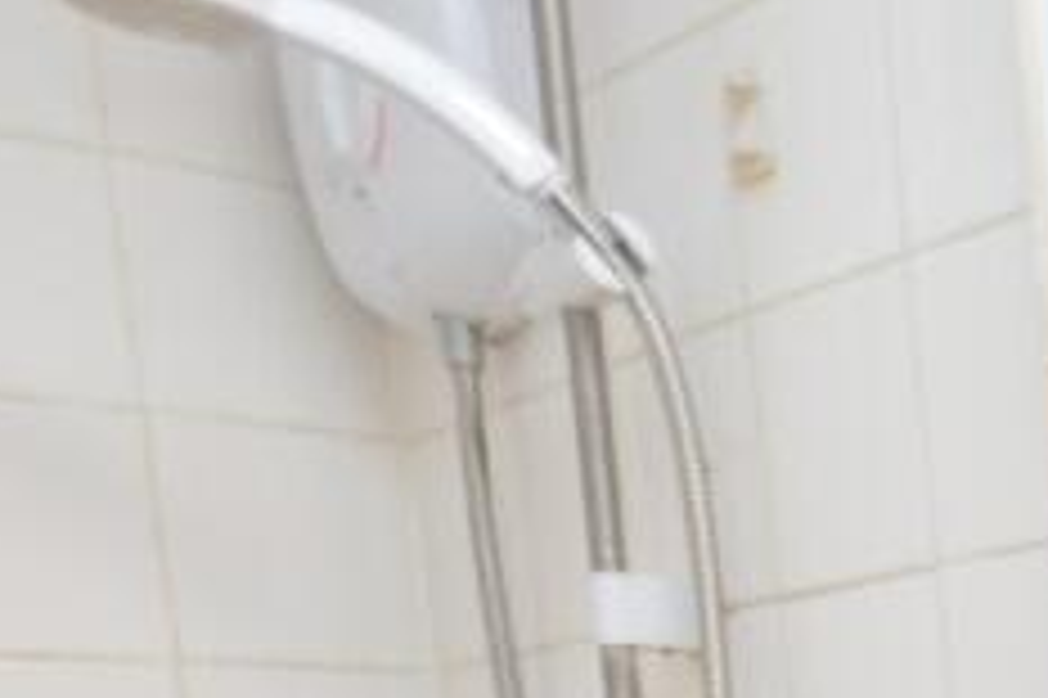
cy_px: 1097
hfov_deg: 23.6
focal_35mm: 66
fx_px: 1920
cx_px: 1619
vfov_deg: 18.0
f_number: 3.5
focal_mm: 10
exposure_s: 1/60
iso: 400
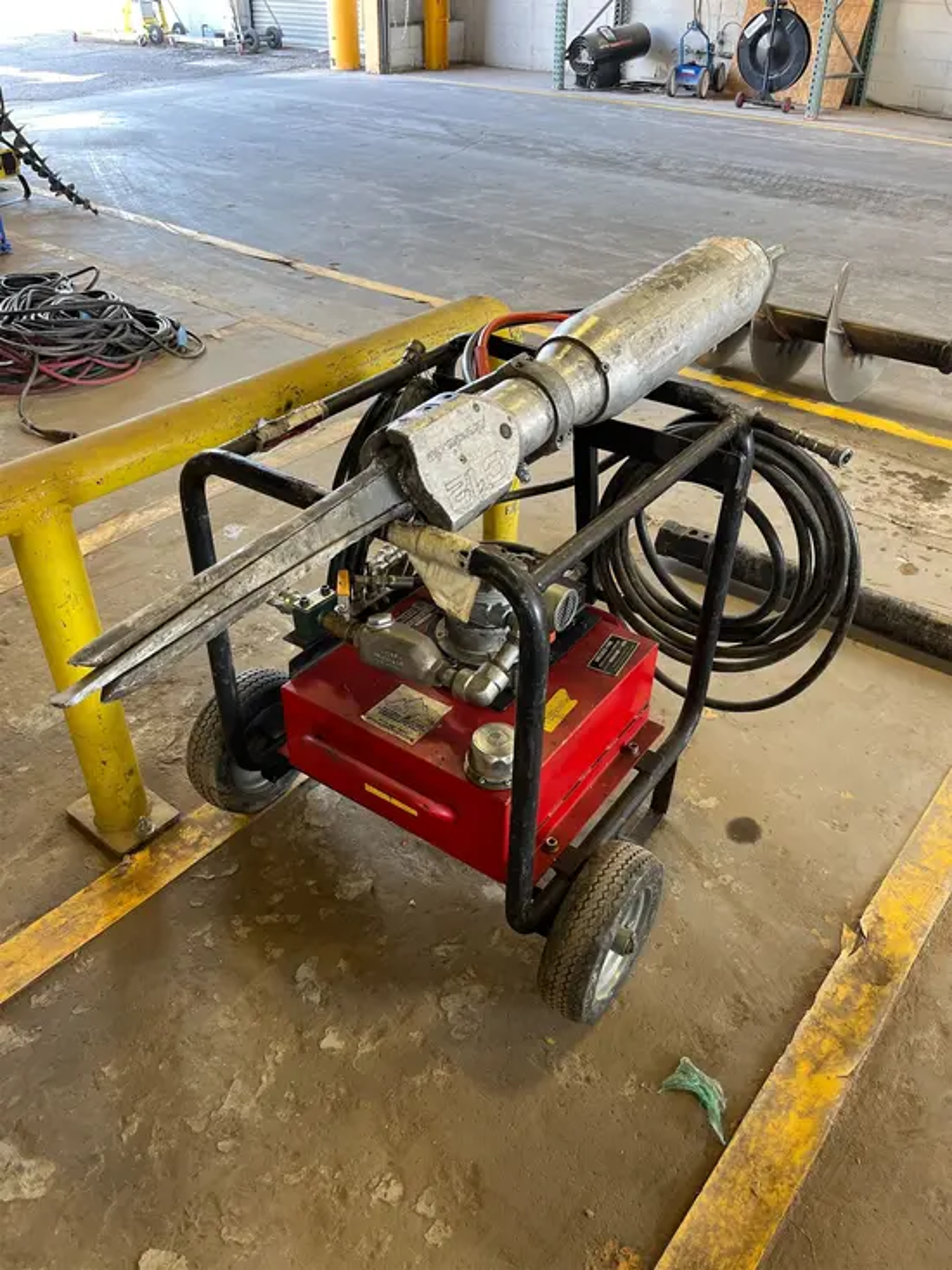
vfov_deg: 67.3
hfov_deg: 53.1
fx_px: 953
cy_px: 635
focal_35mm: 26
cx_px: 476
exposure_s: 1/83
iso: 125
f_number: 1.6
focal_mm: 5.1
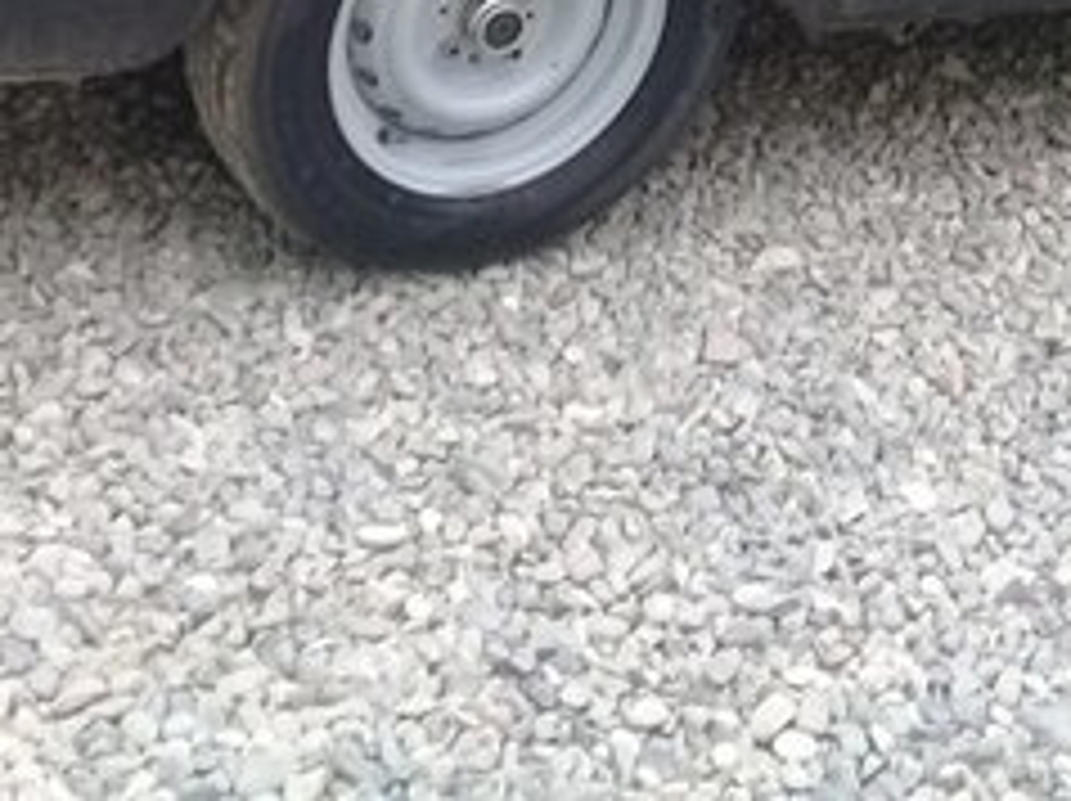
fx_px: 2658
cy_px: -308
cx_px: 873
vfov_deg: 16.0
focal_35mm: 86
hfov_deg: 22.4
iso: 64
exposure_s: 1/50
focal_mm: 3.3
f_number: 2.2
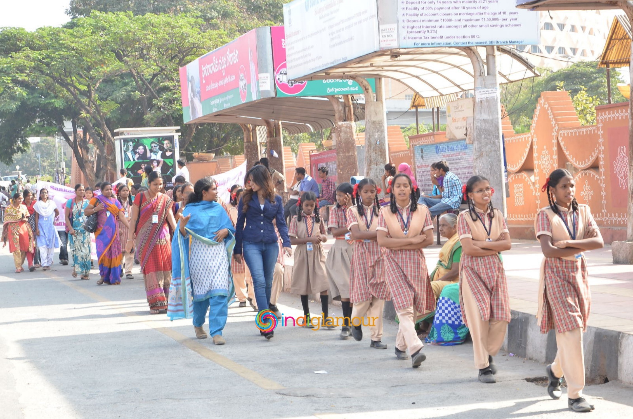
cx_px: 316
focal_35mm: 78
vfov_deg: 17.4
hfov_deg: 26.0
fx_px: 1369
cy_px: 210
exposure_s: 1/125
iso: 400
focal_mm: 52
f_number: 6.3
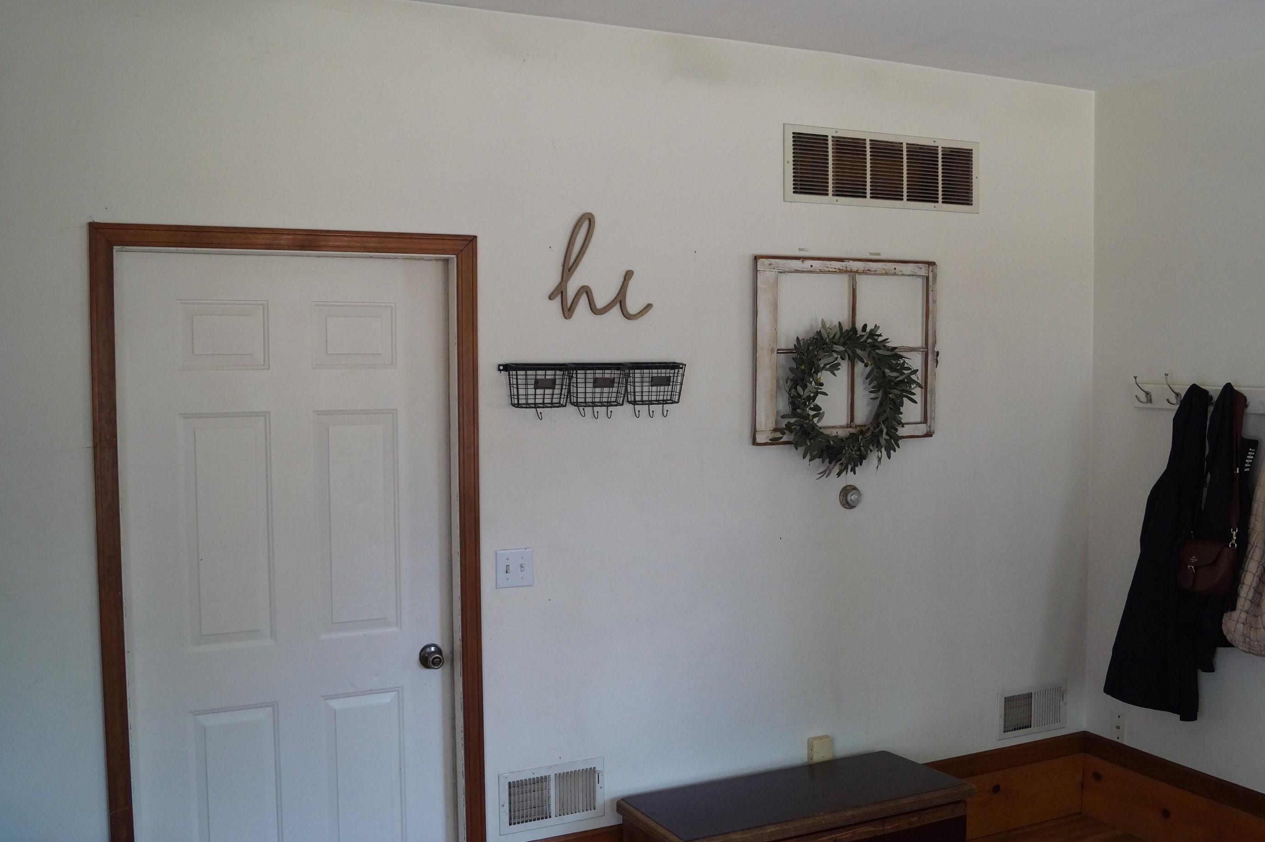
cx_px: 689
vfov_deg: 43.6
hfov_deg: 61.9
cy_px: 423
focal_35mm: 30
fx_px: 1053
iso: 1000
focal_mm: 18
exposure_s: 1/160
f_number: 4
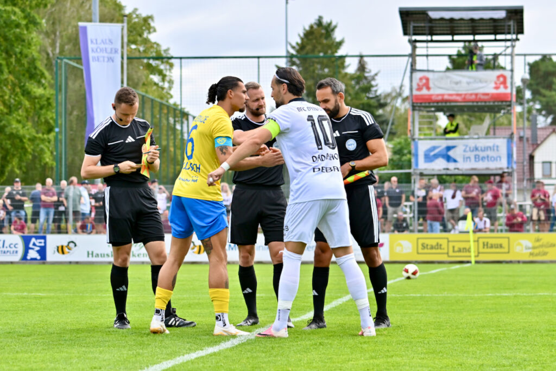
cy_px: 186
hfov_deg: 18.3
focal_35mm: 112
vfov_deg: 12.2
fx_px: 1730
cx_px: 278
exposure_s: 1/1600
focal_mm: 112
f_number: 4.8
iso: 500
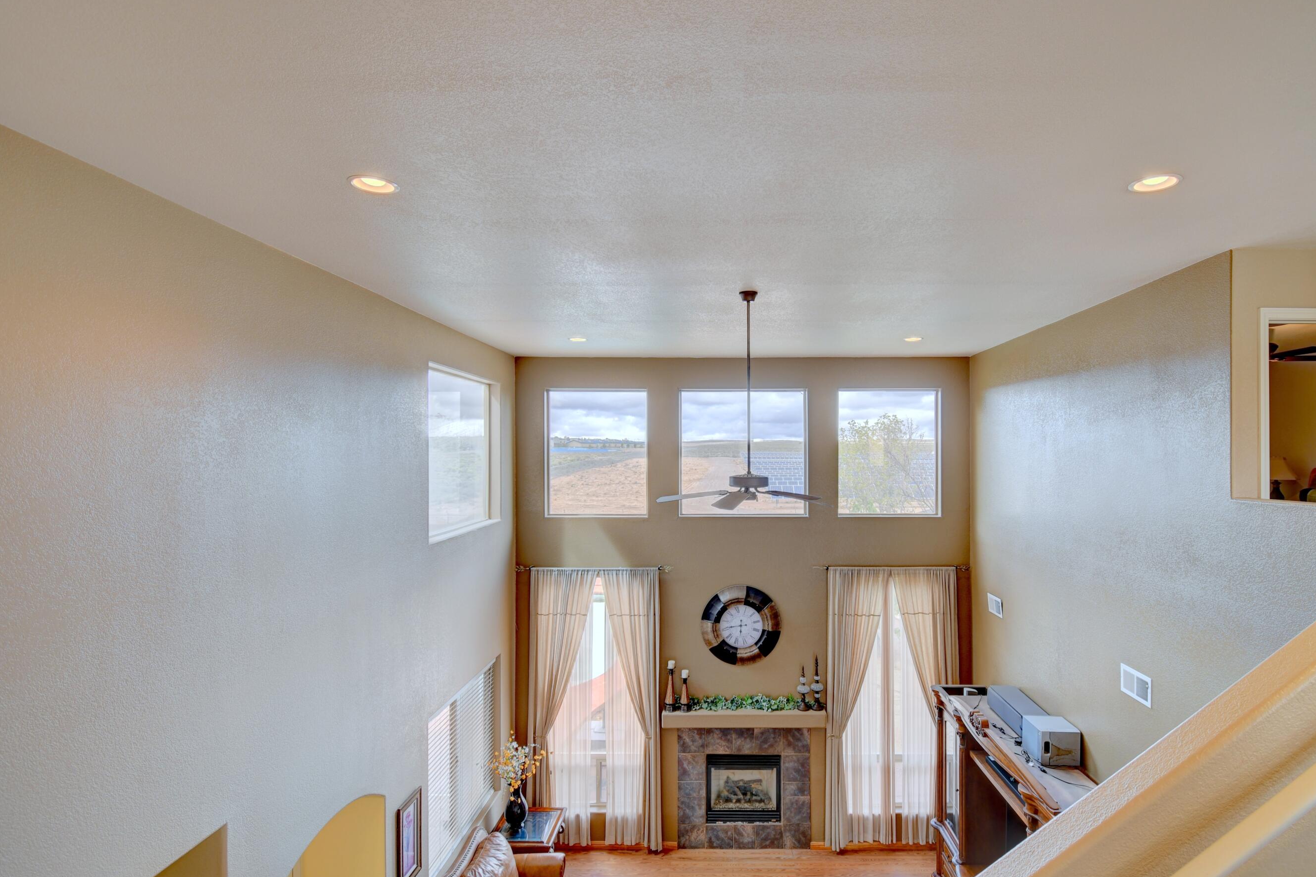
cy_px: 453
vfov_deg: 70.4
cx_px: 729
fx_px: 621
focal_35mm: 17
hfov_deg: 92.9
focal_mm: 10
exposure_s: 1/30
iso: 100
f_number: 5
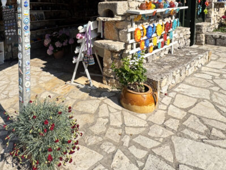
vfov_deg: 47.6
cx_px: 58
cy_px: 26
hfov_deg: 61.9
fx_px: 176
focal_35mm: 27
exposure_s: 1/1637
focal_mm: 2.2
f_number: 2.2
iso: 40
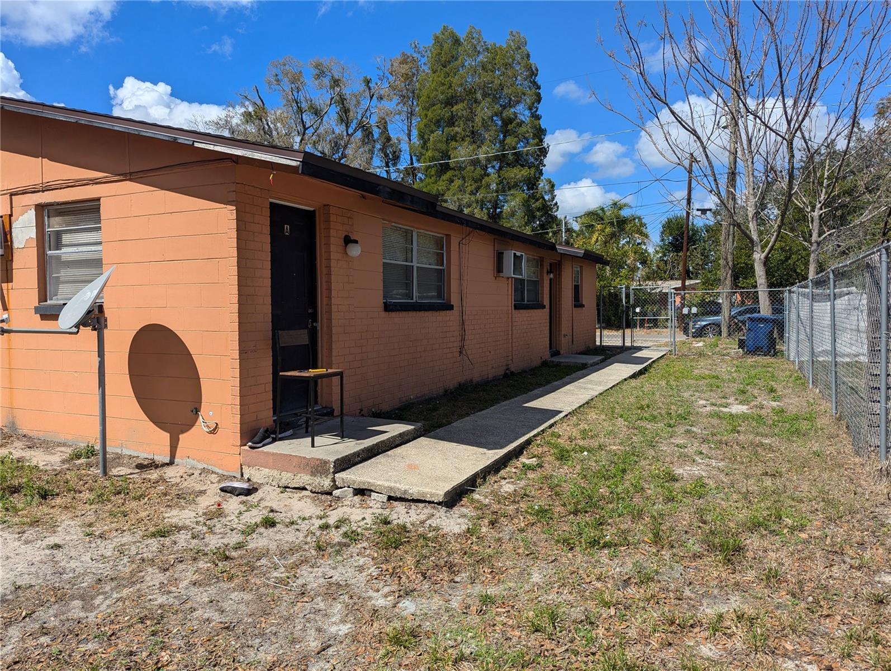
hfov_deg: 71.5
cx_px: 446
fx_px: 619
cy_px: 336
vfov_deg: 56.9
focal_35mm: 24
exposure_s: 1/2096
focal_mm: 6.81
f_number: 1.85
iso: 33
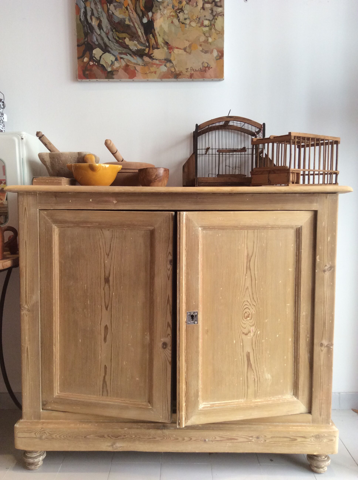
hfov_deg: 44.1
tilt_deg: -4.9
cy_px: 240
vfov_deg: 56.9
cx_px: 179
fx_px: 442
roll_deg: -0.1
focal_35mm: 32
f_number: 2.4
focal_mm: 3.3
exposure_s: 1/100
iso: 64
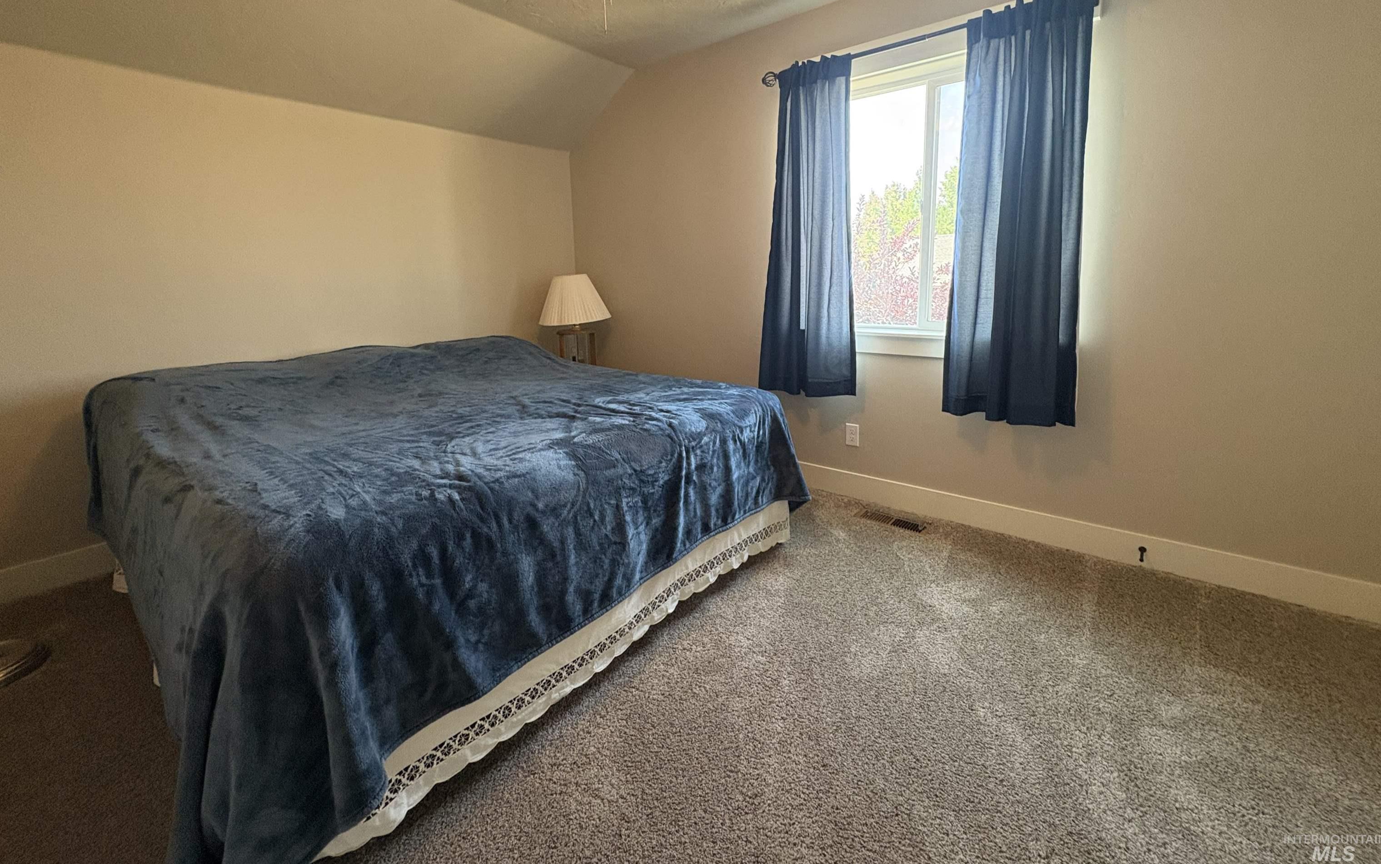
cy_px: 363
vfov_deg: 74.3
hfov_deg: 101.5
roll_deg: +2.1
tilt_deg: -8.3
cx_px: 691
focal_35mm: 15
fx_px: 565
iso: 320
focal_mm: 2.22
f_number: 2.2
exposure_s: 1/60
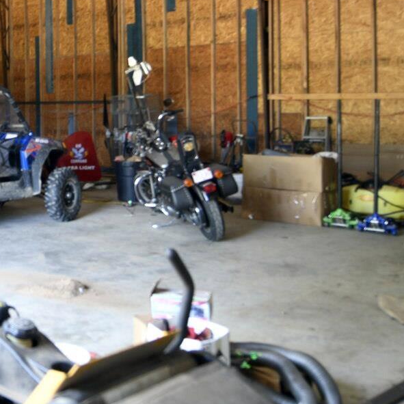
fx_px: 700
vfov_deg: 31.7
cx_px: -44
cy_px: 106
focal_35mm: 53
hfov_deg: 29.0
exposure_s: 1/20
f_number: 2.8
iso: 220
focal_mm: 18
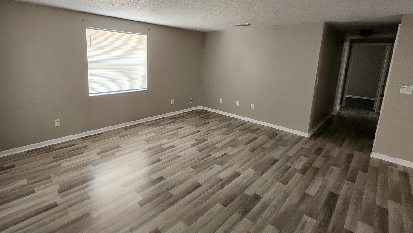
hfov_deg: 95.4
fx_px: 186
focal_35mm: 17
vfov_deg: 62.9
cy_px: 86
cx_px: 180
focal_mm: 1.74
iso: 320
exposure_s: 1/60
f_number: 2.2
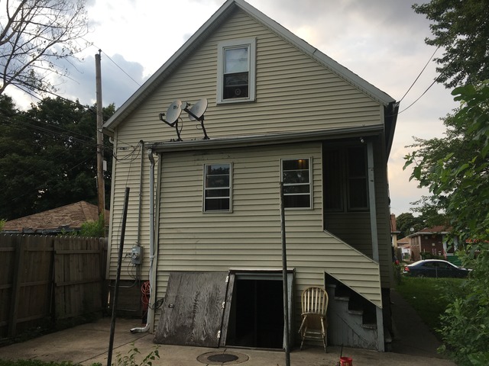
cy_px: 183
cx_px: 244
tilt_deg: +11.6
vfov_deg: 48.2
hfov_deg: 61.7
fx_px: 410
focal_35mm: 29
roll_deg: +0.5
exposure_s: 1/313
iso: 25
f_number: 2.2
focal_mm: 4.15
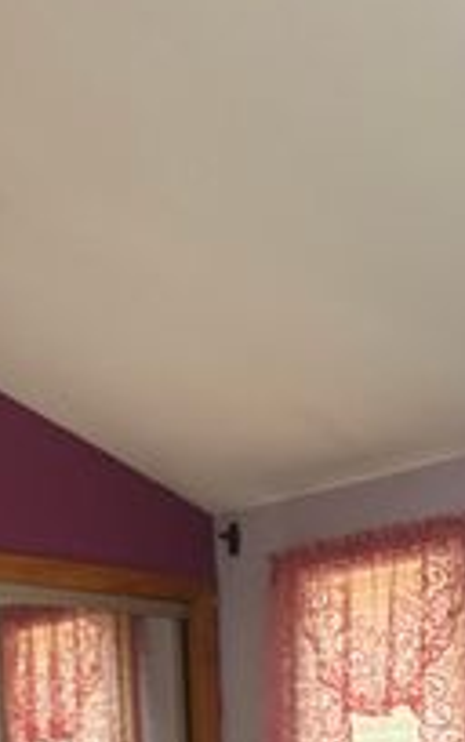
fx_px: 1678
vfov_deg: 21.6
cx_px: 516
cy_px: 1049
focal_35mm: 83
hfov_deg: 15.4
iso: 320
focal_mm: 6.76
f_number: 1.78
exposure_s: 1/60
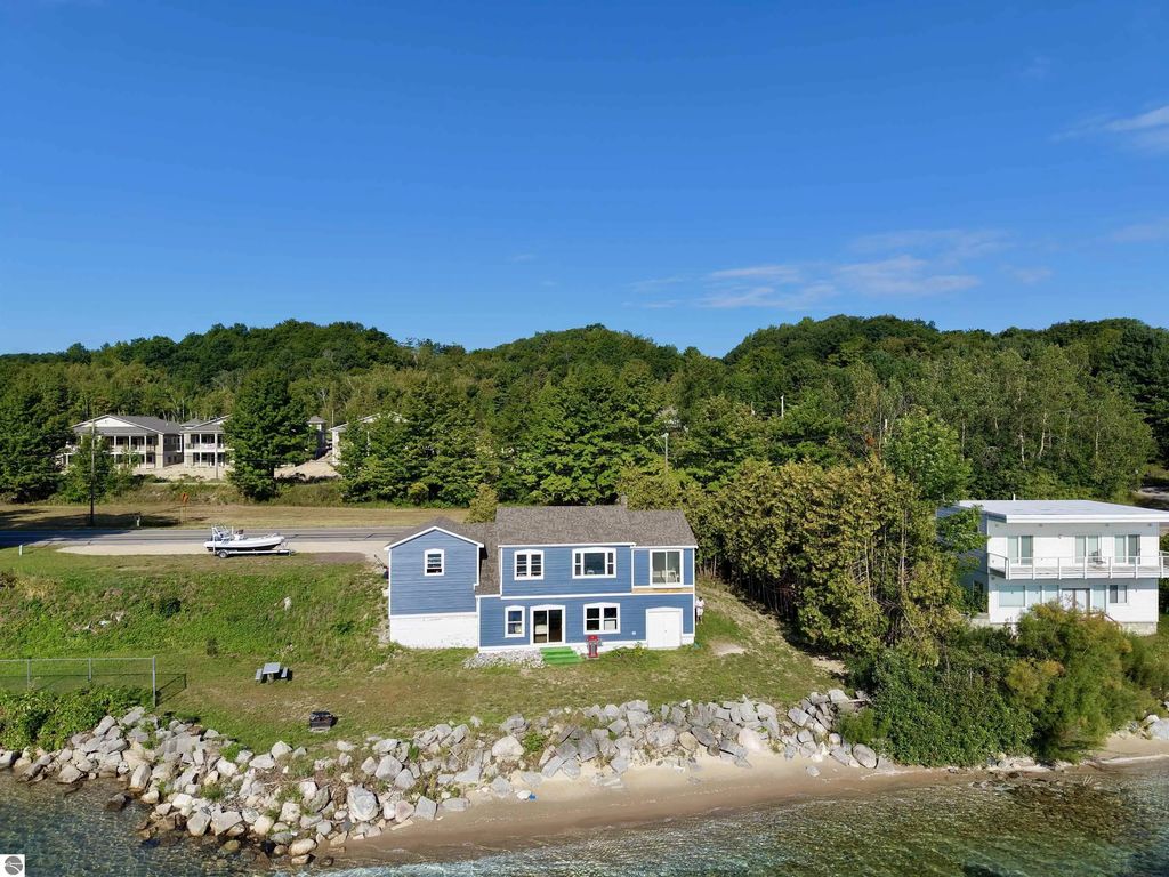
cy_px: 438
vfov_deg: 56.8
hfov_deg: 71.6
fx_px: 810
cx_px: 584
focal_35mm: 24
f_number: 1.8
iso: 200
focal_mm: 8.67
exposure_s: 1/8000
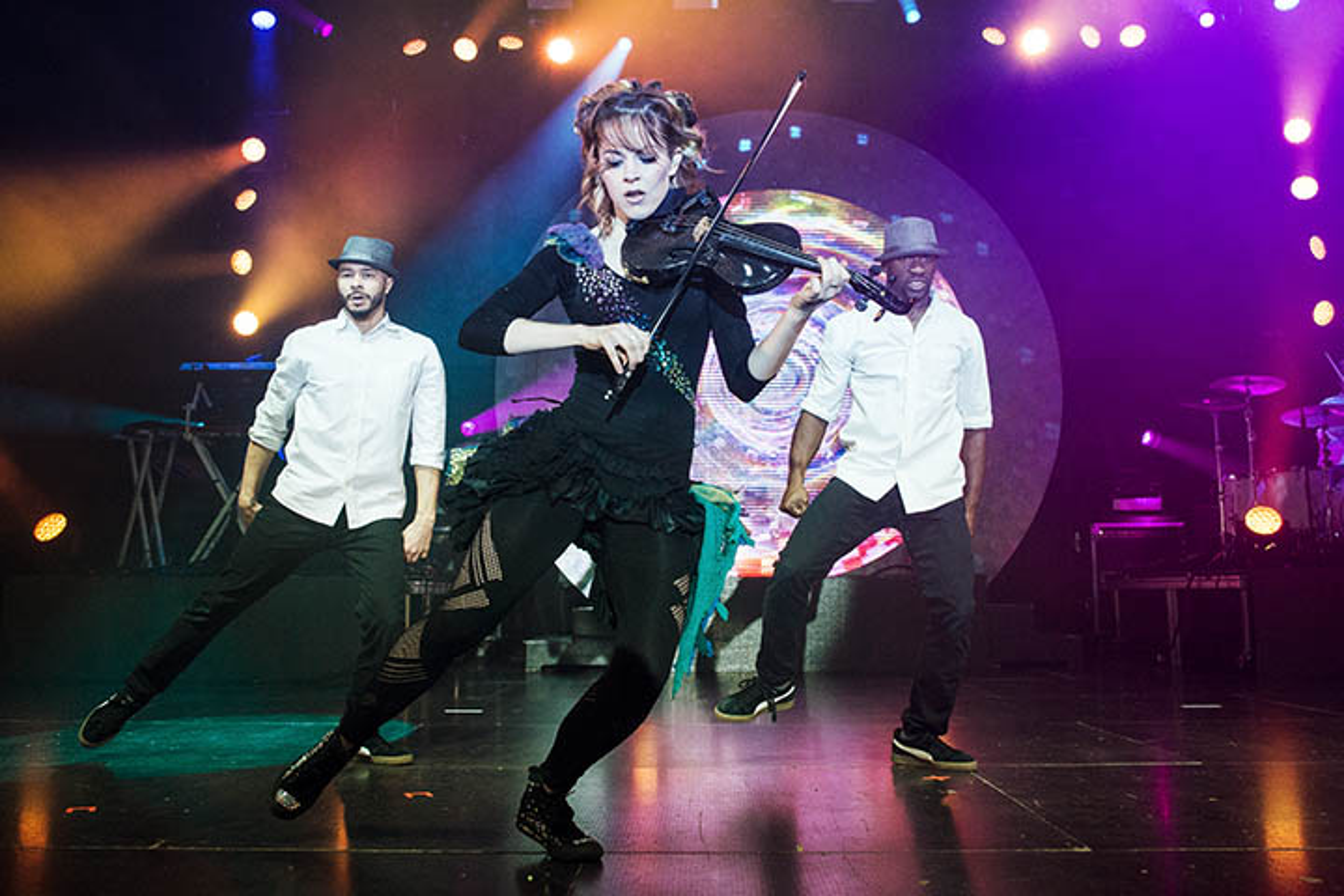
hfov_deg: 60.3
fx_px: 1157
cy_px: 448
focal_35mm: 31
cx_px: 672
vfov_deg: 42.3
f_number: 8
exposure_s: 1/800
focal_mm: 31
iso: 3200
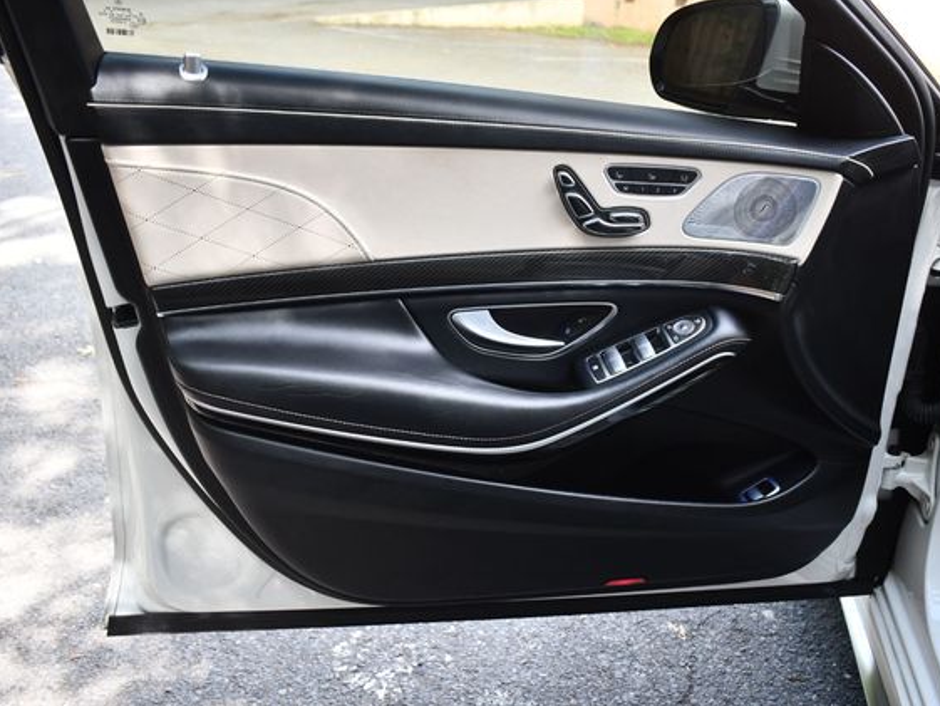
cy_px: 352
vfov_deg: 41.8
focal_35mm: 34
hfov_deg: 53.9
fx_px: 923
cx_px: 506
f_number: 3.8
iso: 450
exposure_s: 1/250
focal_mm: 21
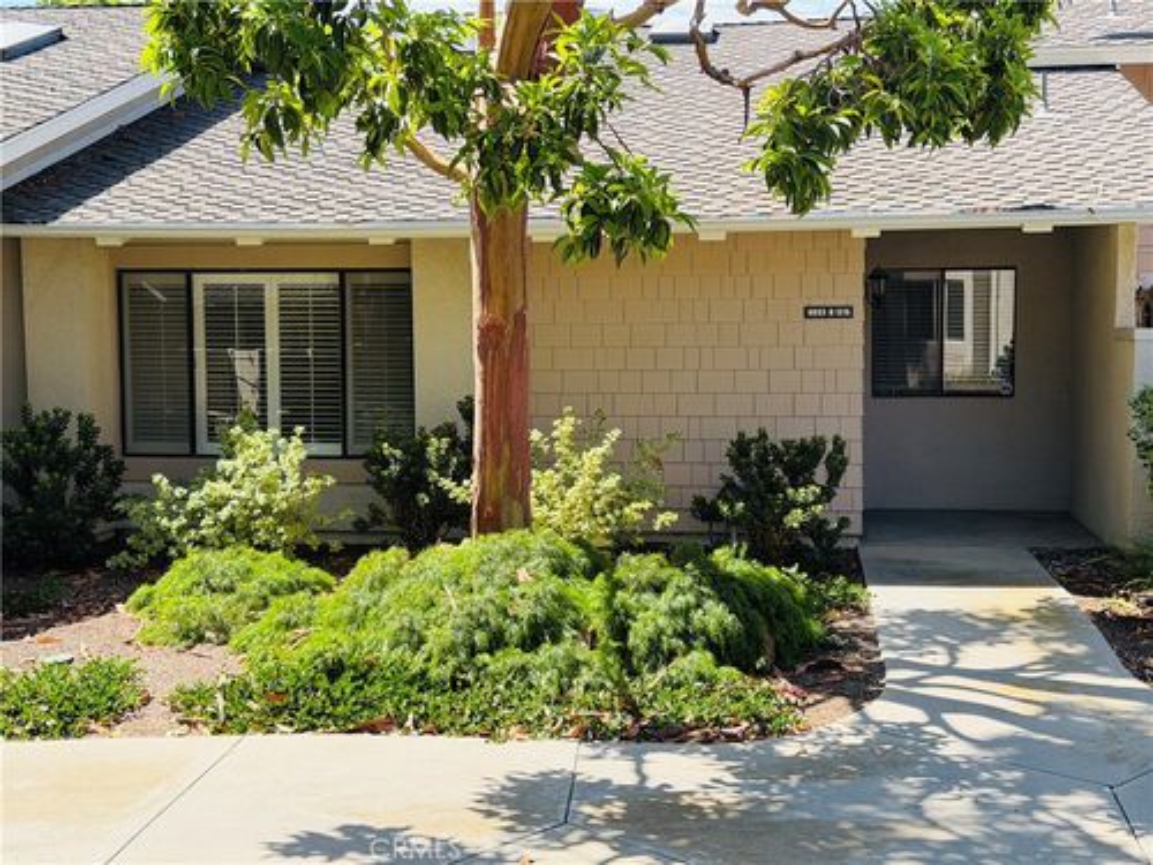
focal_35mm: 48
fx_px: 1599
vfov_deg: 30.3
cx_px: 576
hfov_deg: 39.7
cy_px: 432
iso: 80
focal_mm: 6.76
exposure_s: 1/1754
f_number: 1.78
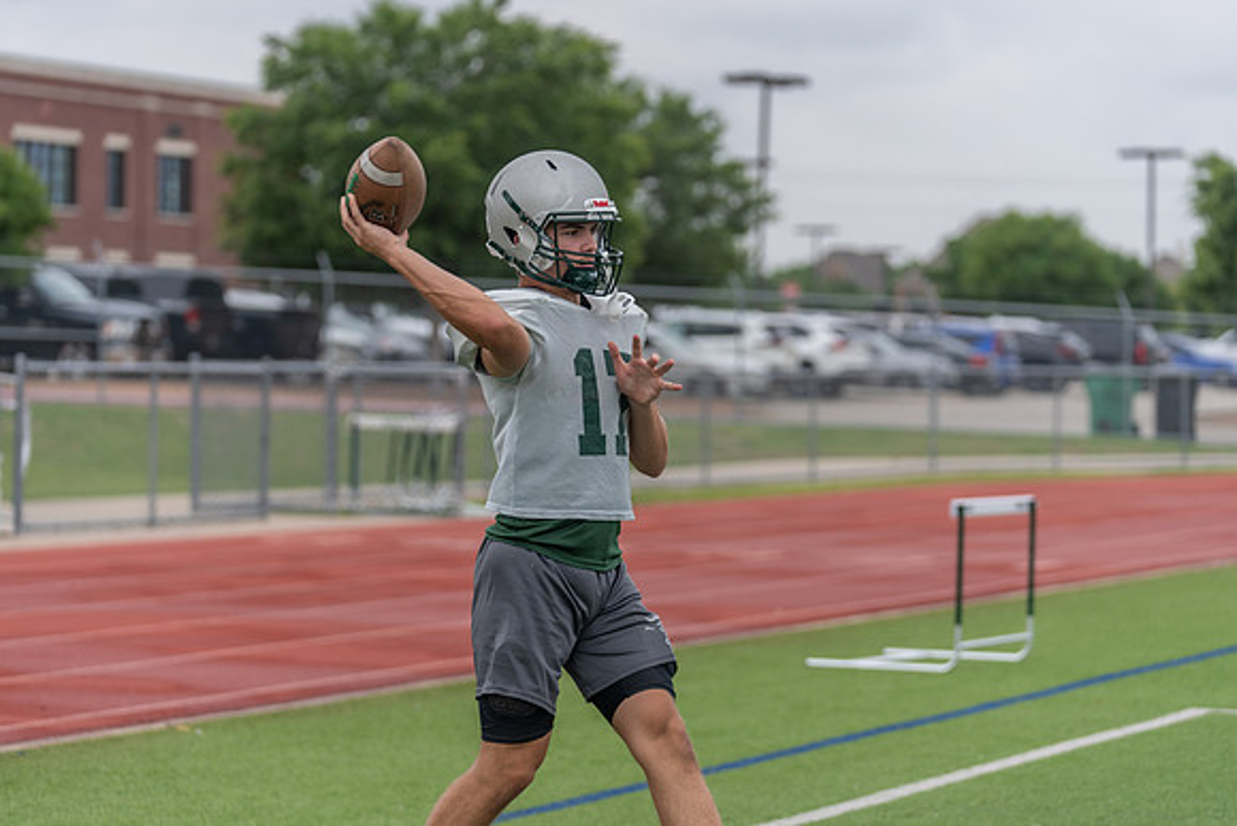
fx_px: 4633
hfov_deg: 15.2
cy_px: 413
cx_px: 618
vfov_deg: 10.2
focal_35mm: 135
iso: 200
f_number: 3.5
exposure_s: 1/1250
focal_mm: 127
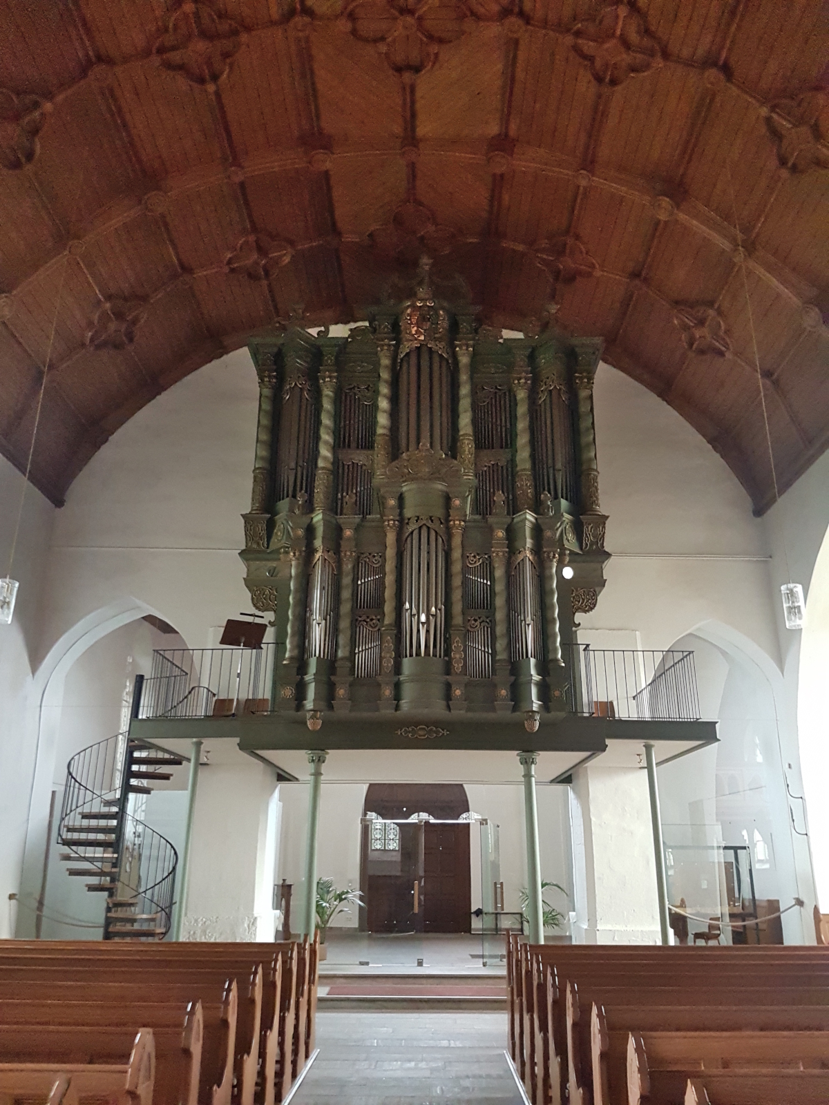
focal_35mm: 26
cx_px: 414
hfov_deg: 53.1
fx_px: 830
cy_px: 552
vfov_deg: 67.3
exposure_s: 1/10
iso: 500
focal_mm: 4.2
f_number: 1.7
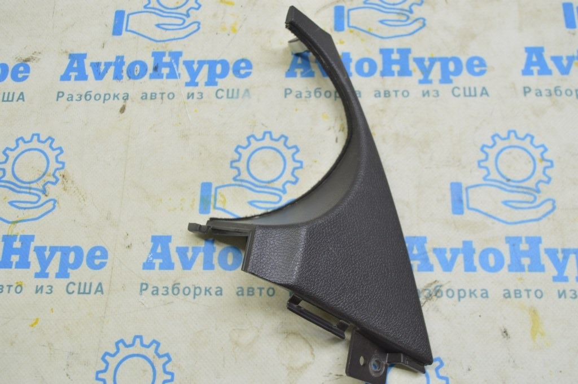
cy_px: 192
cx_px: 289
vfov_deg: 35.4
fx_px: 602
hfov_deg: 51.3
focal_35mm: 38
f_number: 5.6
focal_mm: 25
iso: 400
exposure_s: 1/20
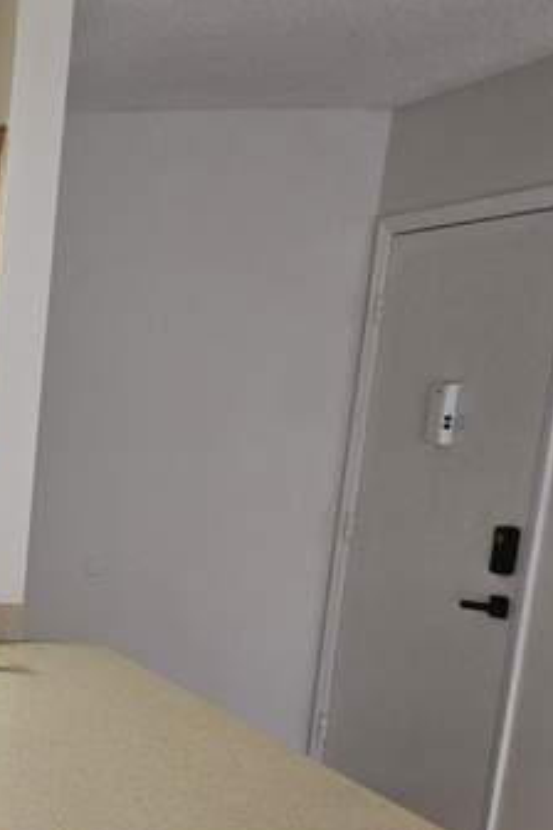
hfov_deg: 19.2
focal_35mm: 57
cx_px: -385
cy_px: 660
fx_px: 1313
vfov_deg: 34.0
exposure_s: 1/120
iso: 250
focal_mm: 5.4
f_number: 1.8
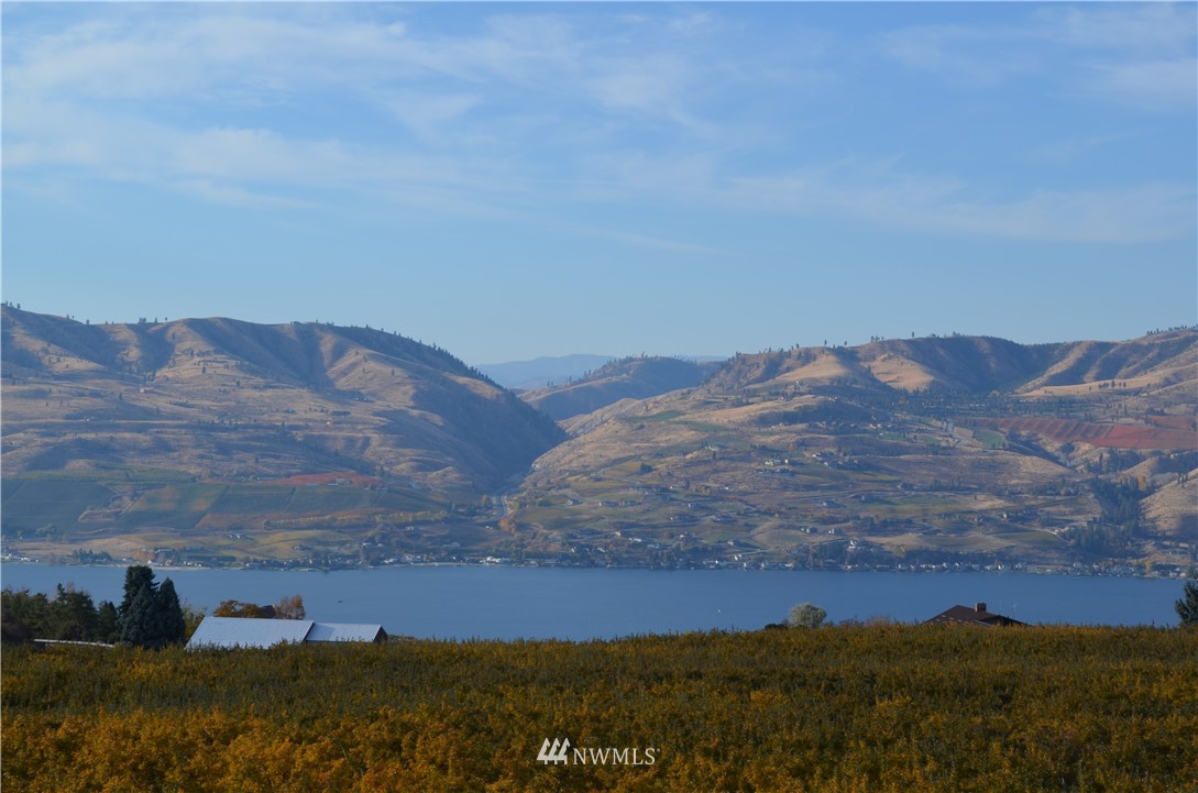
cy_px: 396
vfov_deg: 17.4
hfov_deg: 26.0
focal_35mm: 78
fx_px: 2590
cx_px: 599
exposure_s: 1/250
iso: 100
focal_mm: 52
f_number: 8
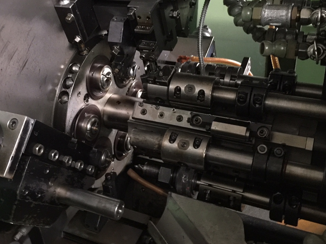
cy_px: 94
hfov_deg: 45.7
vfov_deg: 35.0
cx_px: 145
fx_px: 386
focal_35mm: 41
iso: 250
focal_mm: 4.15
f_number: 2.2
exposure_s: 1/4
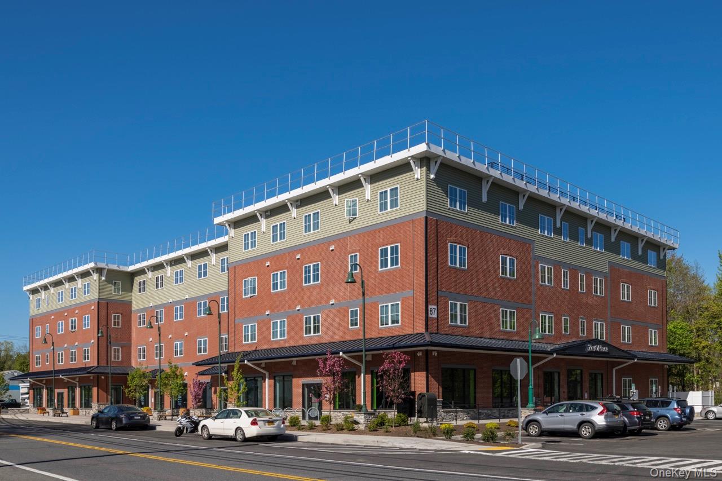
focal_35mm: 31
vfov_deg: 42.3
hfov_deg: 60.3
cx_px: 361
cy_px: 240
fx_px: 622
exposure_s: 1/4000
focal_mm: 31
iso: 250
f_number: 11
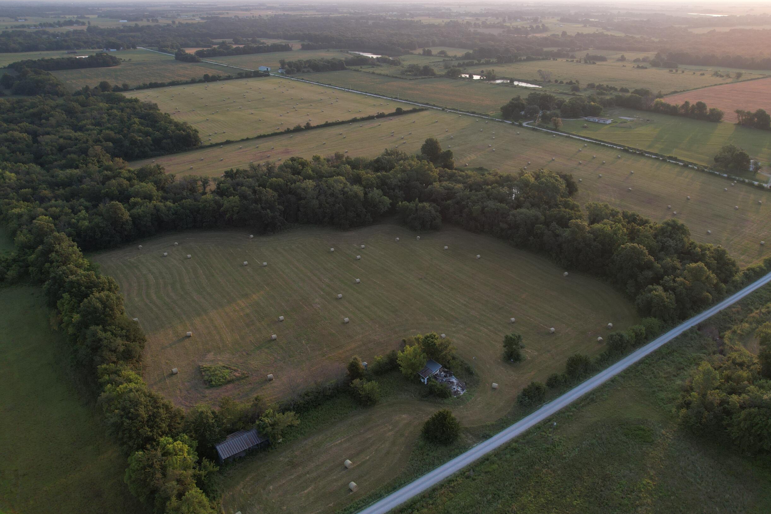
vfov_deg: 47.9
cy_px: 231
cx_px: 413
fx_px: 578
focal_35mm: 27
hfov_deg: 67.3
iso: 100
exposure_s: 1/60
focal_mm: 8.38
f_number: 2.8
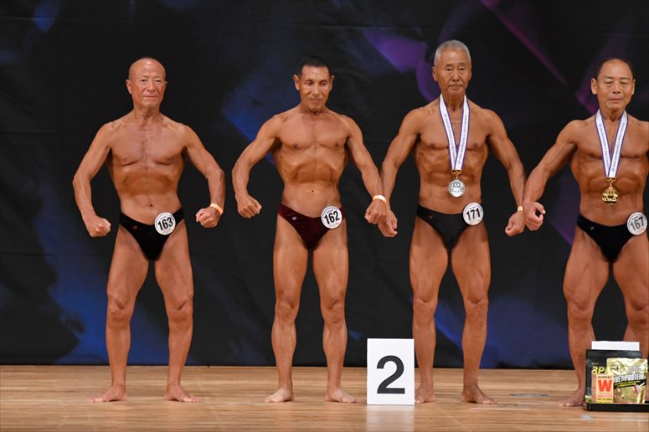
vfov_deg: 4.8
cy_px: 216
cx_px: 324
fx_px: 5135
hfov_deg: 7.2
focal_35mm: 285
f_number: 5.6
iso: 3600
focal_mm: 190
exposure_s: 1/400
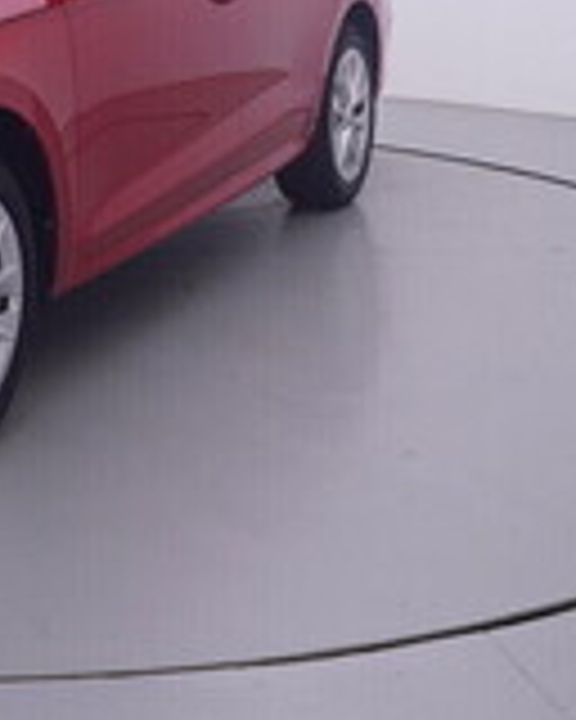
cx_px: -25
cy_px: -52
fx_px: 1547
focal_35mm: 73
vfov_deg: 24.6
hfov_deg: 20.3
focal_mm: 15
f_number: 5
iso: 200
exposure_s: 1/80
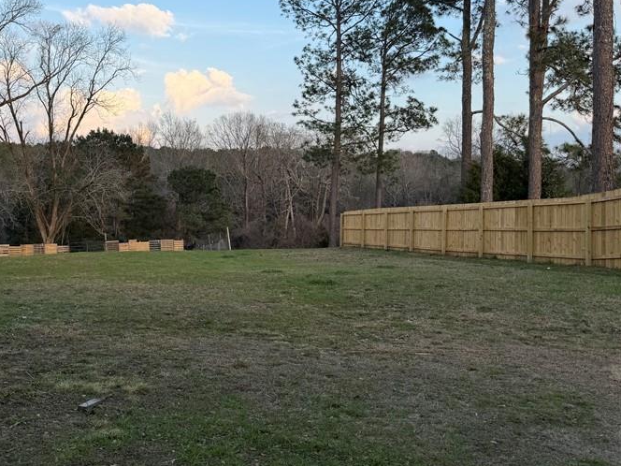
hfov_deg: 48.0
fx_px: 664
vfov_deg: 38.4
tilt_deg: +1.6
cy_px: 169
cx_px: 146
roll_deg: -0.3
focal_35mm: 37
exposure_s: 1/1464
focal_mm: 6.76
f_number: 1.78
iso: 80
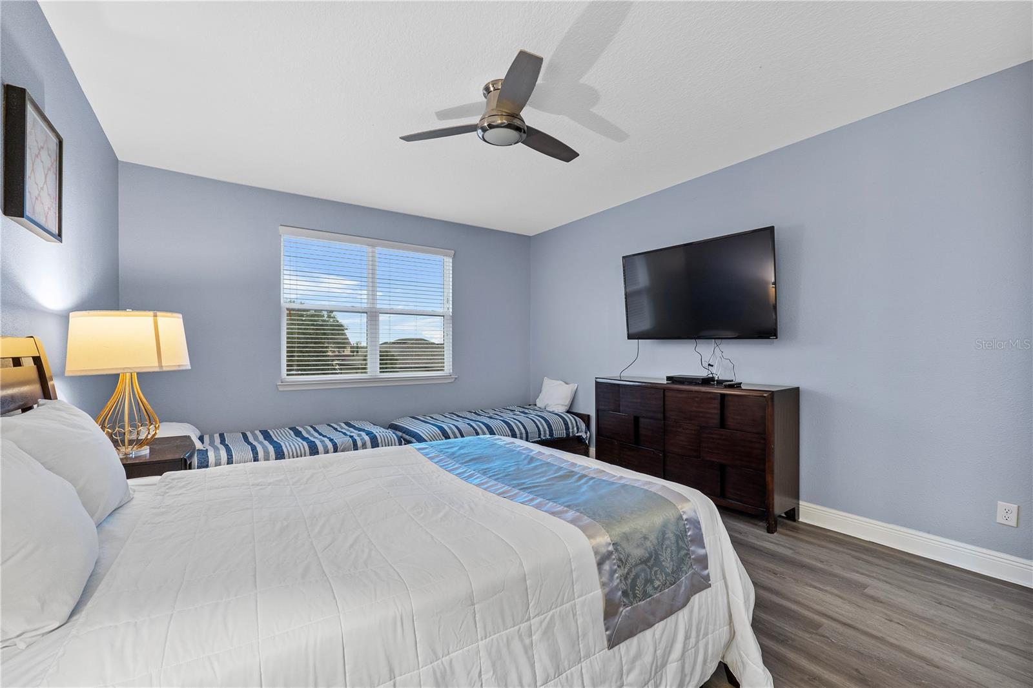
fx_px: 430
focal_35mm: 15
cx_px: 516
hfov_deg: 100.4
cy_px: 344
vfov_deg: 77.3
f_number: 7.1
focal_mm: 10
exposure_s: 1/3
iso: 320
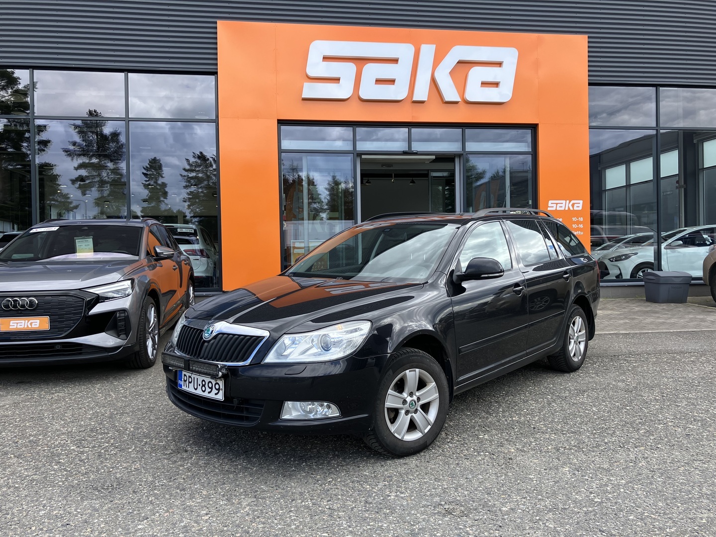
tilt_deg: +0.7
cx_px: 358
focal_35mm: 28
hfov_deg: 63.4
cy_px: 268
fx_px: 579
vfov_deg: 49.7
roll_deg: +1.1
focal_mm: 3.99
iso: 32
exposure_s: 1/486
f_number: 1.8
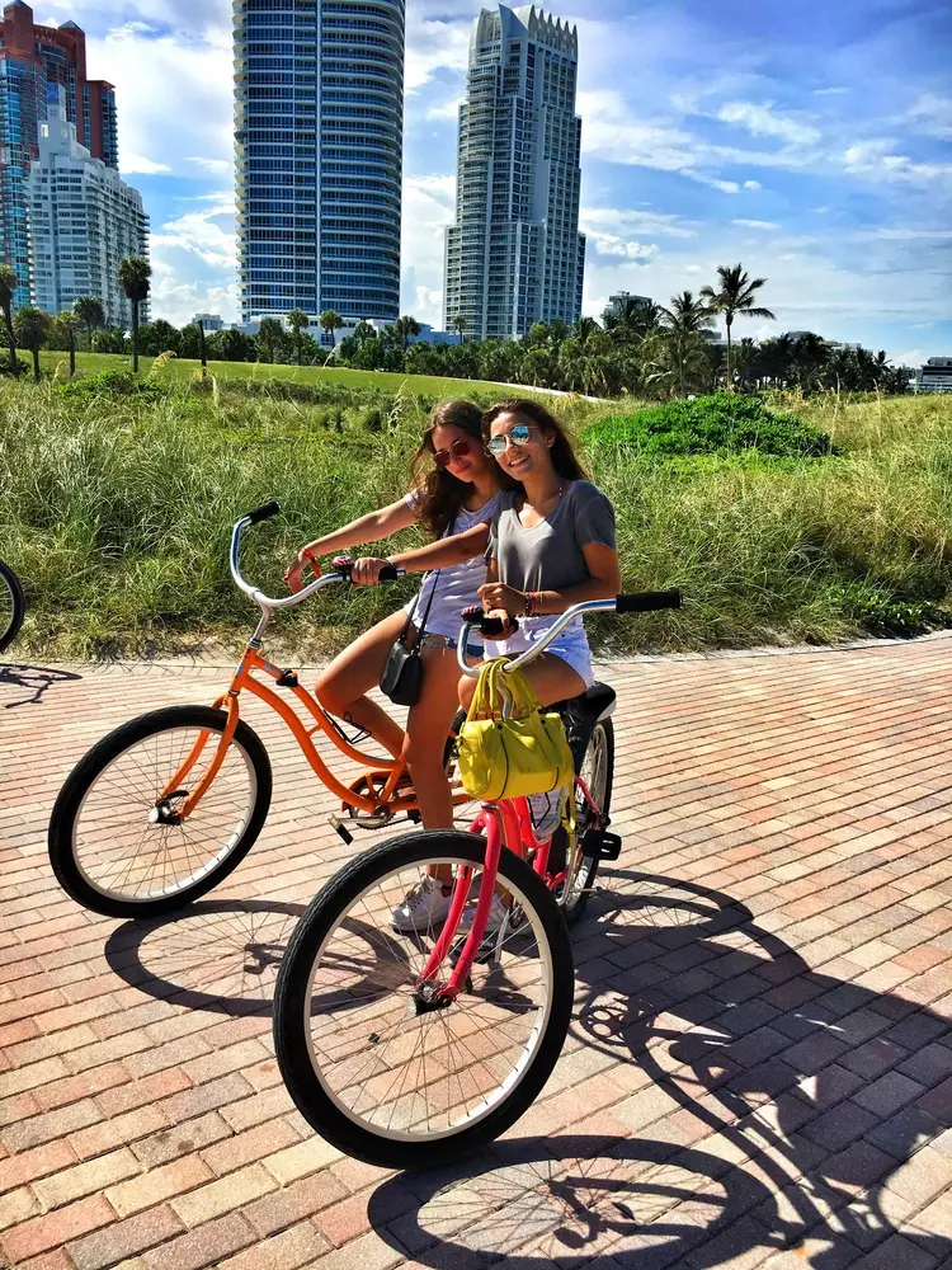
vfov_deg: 61.7
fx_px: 1063
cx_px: 476
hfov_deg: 48.2
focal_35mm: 29
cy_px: 635
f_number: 2.2
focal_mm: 4.15
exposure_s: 1/2137
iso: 25
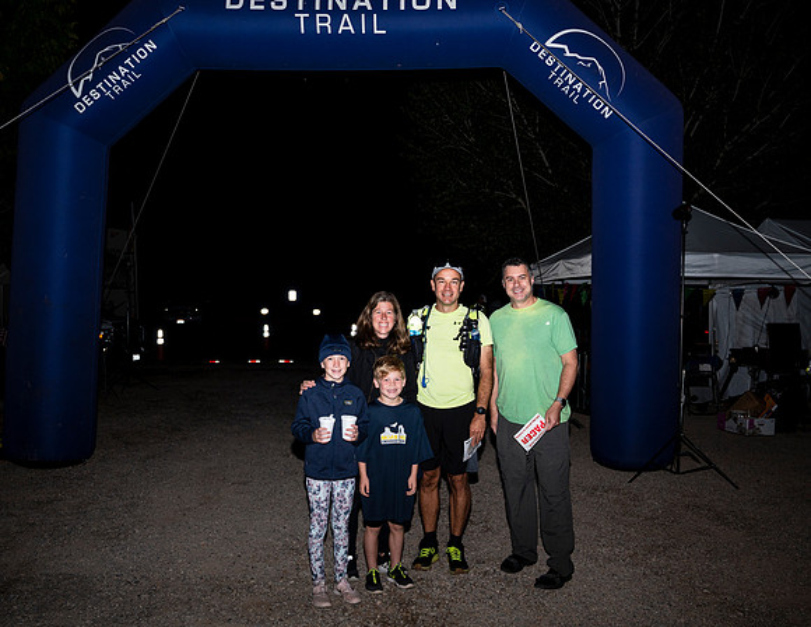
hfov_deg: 52.5
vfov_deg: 41.7
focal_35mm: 35
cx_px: 417
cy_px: 334
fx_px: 822
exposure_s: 1/200
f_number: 4
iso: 320
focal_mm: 29.5
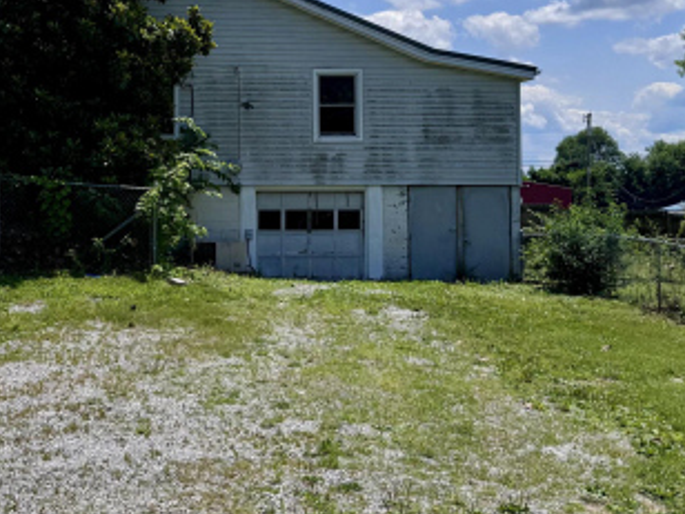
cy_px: 154
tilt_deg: +1.2
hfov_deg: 36.1
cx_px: 183
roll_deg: +0.0
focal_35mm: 52
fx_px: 1029
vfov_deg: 27.8
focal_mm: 6.76
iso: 80
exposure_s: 1/7937
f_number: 1.78
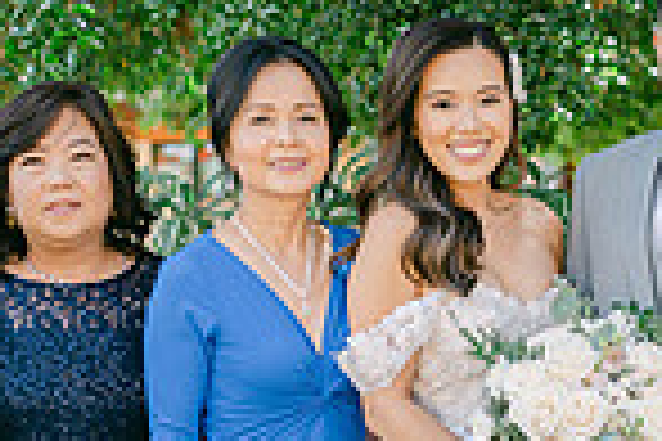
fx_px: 2537
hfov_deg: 14.7
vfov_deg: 9.9
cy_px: 418
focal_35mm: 138
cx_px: 626
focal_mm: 35
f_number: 2
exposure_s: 1/800
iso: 100
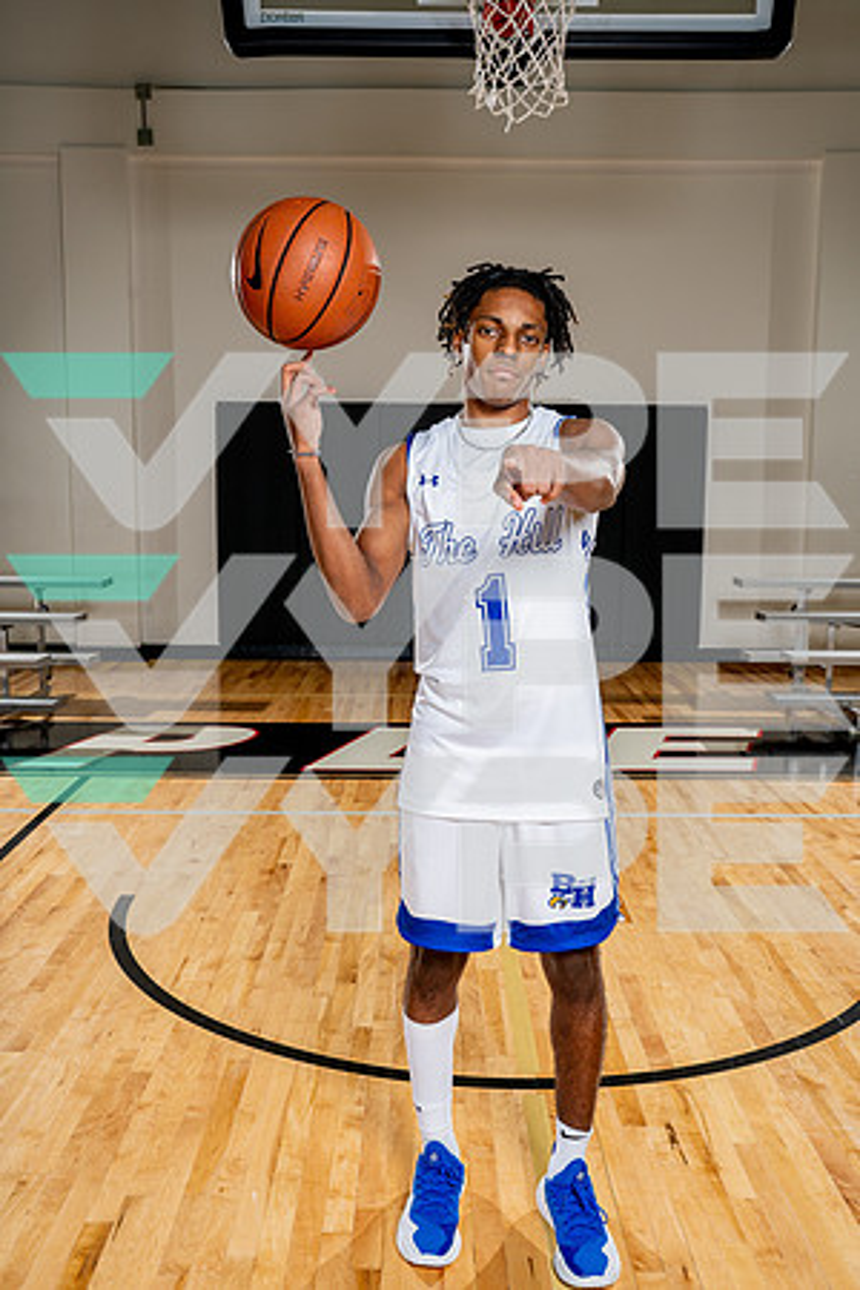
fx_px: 1218
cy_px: 645
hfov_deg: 38.9
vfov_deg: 55.8
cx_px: 430
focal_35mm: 34
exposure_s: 1/250
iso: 250
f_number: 8
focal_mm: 34
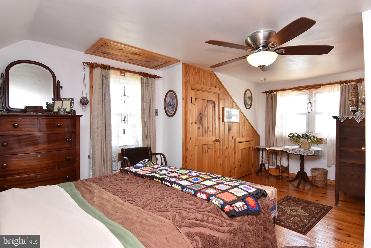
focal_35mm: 18
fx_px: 186
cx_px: 186
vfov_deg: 67.5
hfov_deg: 90.0
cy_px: 124
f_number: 7.1
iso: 800
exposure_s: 1/80
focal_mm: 12
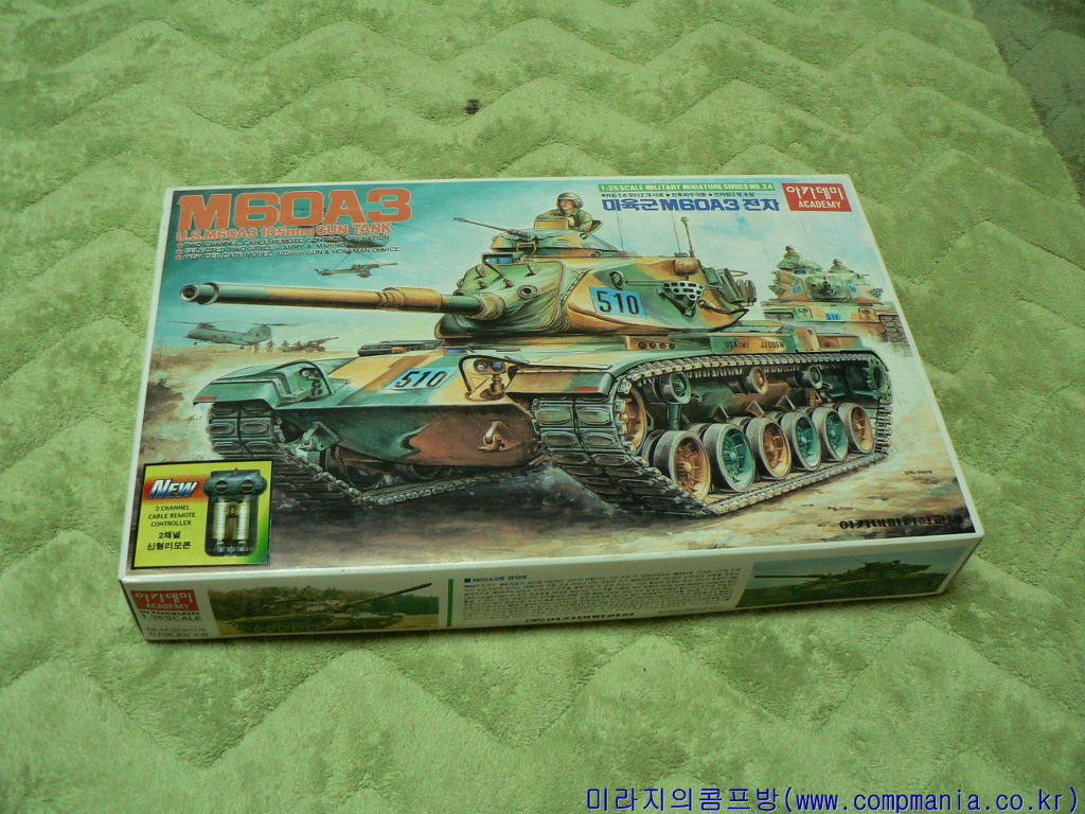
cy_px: 407
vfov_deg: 39.7
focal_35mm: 36
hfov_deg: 51.4
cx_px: 542
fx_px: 1128
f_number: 2.8
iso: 200
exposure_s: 1/50
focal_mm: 6
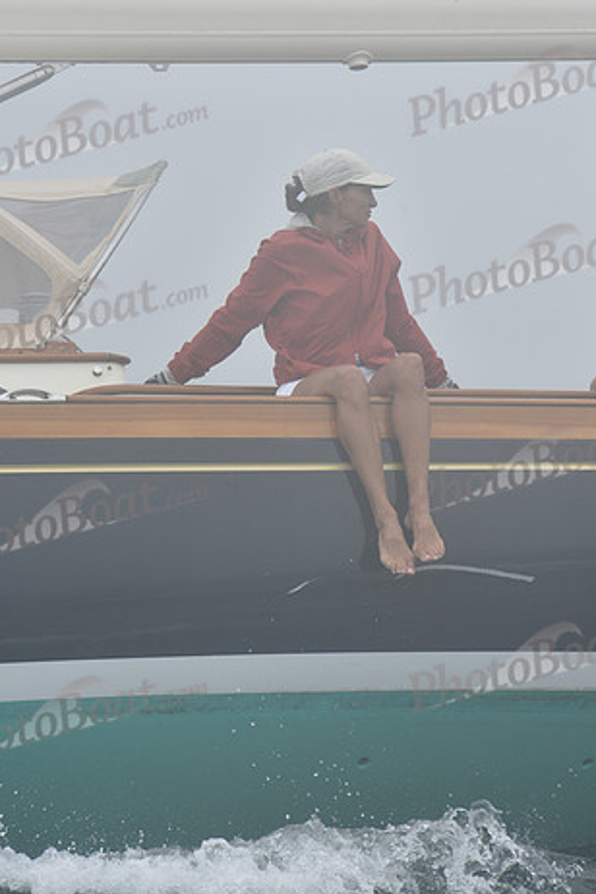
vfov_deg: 8.2
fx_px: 6233
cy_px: 393
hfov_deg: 5.5
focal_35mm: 251
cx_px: 309
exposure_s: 1/800
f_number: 9
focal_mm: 200
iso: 250
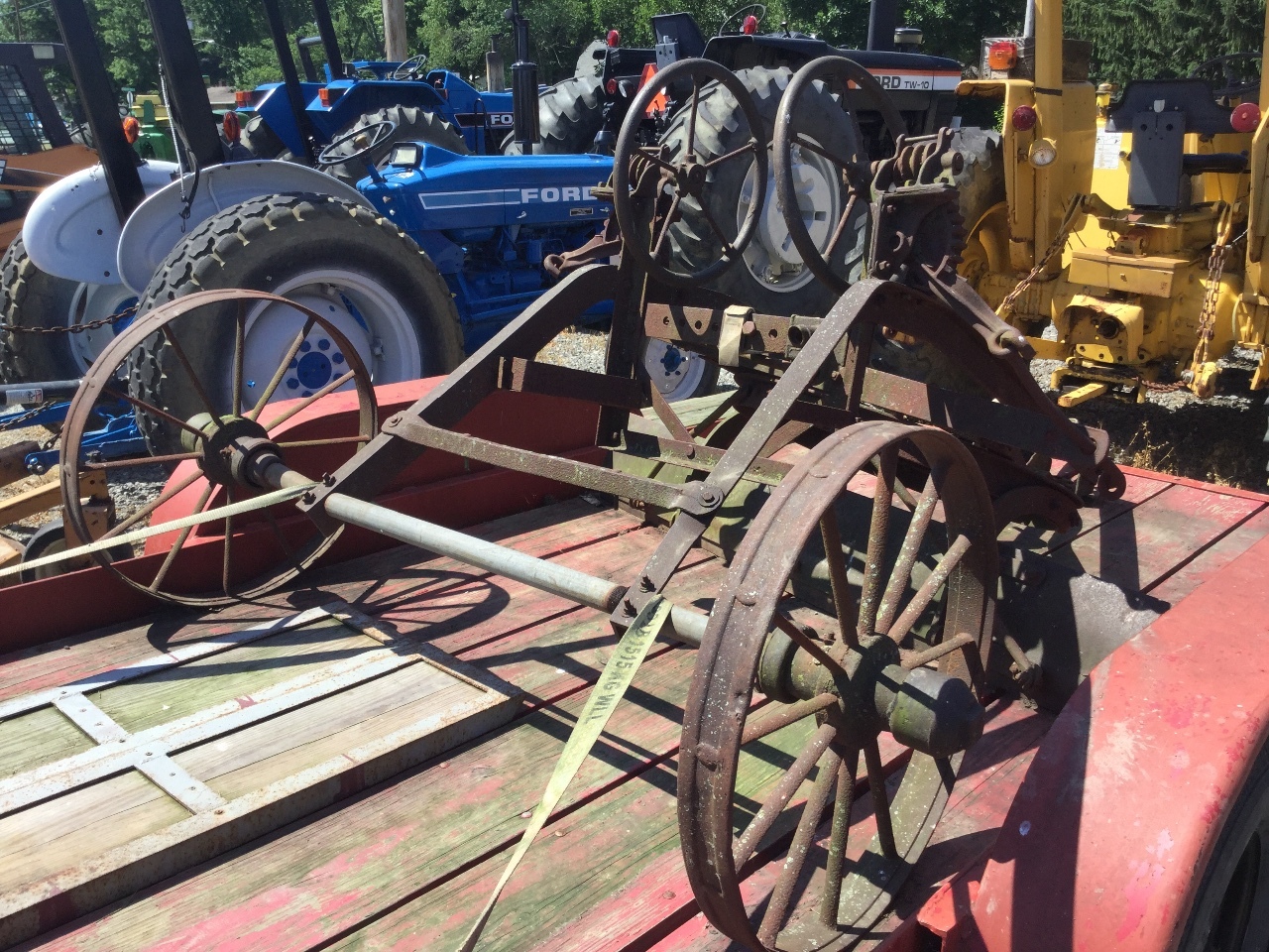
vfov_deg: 45.4
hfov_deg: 58.4
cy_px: 476
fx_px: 1136
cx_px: 634
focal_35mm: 31
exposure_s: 1/652
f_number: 2.4
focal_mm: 3.3
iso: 25
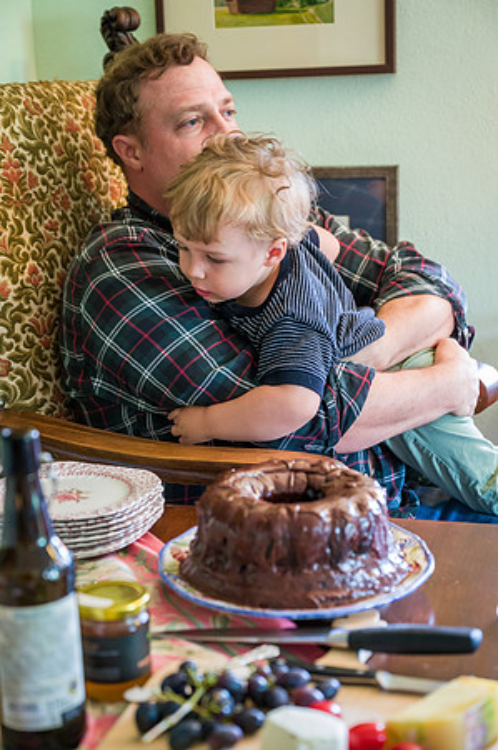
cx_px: 249
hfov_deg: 23.7
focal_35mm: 57
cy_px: 375
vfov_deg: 35.1
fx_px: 1185
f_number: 4
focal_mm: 57
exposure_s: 1/60
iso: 4500
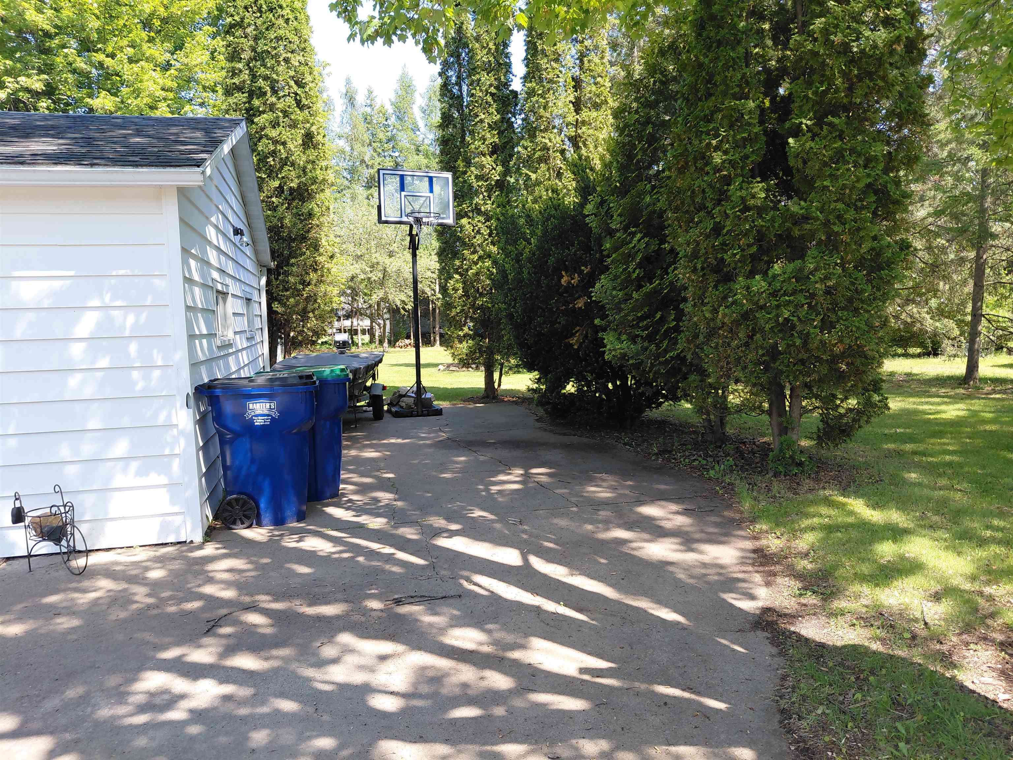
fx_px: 732
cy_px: 380
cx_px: 506
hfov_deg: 69.4
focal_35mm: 25
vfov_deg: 54.9
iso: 50
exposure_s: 1/407
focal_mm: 4.69
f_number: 1.8
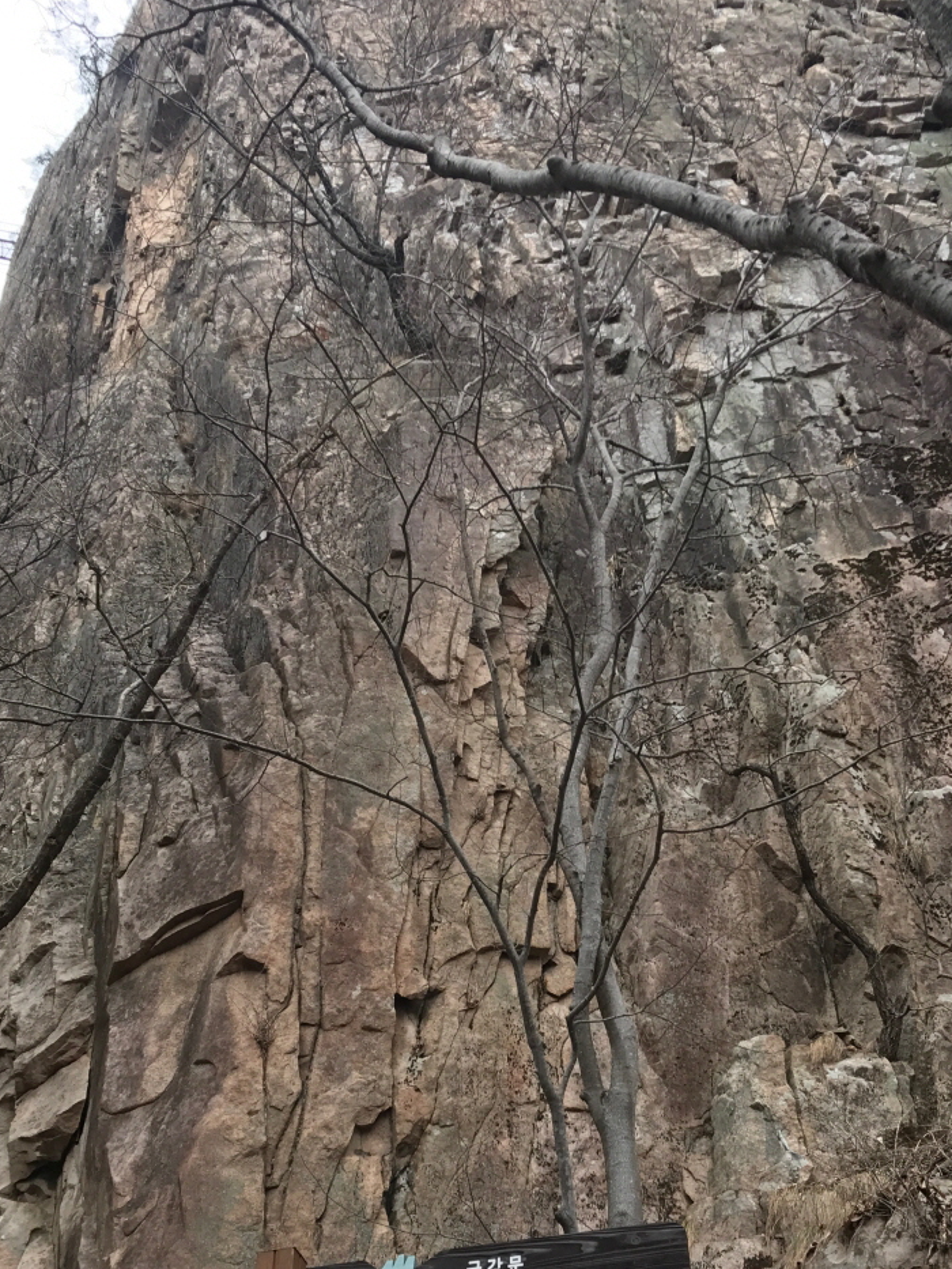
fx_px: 1650
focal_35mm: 45
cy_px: 809
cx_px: 535
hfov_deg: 32.2
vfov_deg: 41.7
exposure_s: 1/127
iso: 20
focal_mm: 3.99
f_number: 1.8
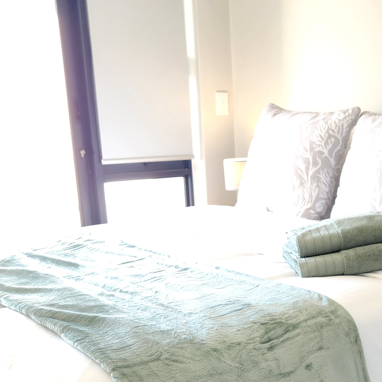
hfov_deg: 33.7
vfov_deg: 34.6
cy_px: 284
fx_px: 599
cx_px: 334
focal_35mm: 48
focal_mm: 5.4
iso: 125
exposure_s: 1/100
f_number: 1.8
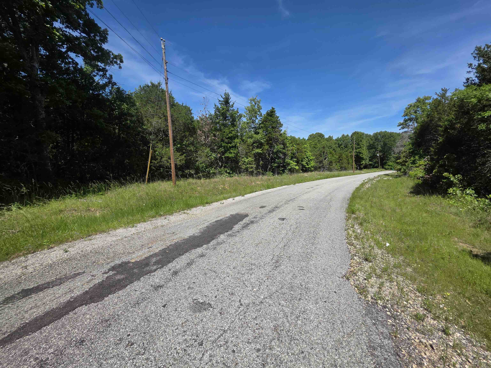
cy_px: 184
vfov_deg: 89.9
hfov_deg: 106.2
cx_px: 246
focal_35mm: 13
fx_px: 184
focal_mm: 2.2
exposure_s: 1/1889
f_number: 1.9
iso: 40
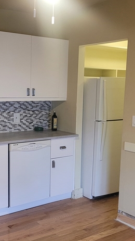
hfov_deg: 25.1
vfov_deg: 43.7
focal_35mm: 47
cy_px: 134
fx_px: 299
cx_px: 34
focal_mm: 5.4
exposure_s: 1/120
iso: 320
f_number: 1.8
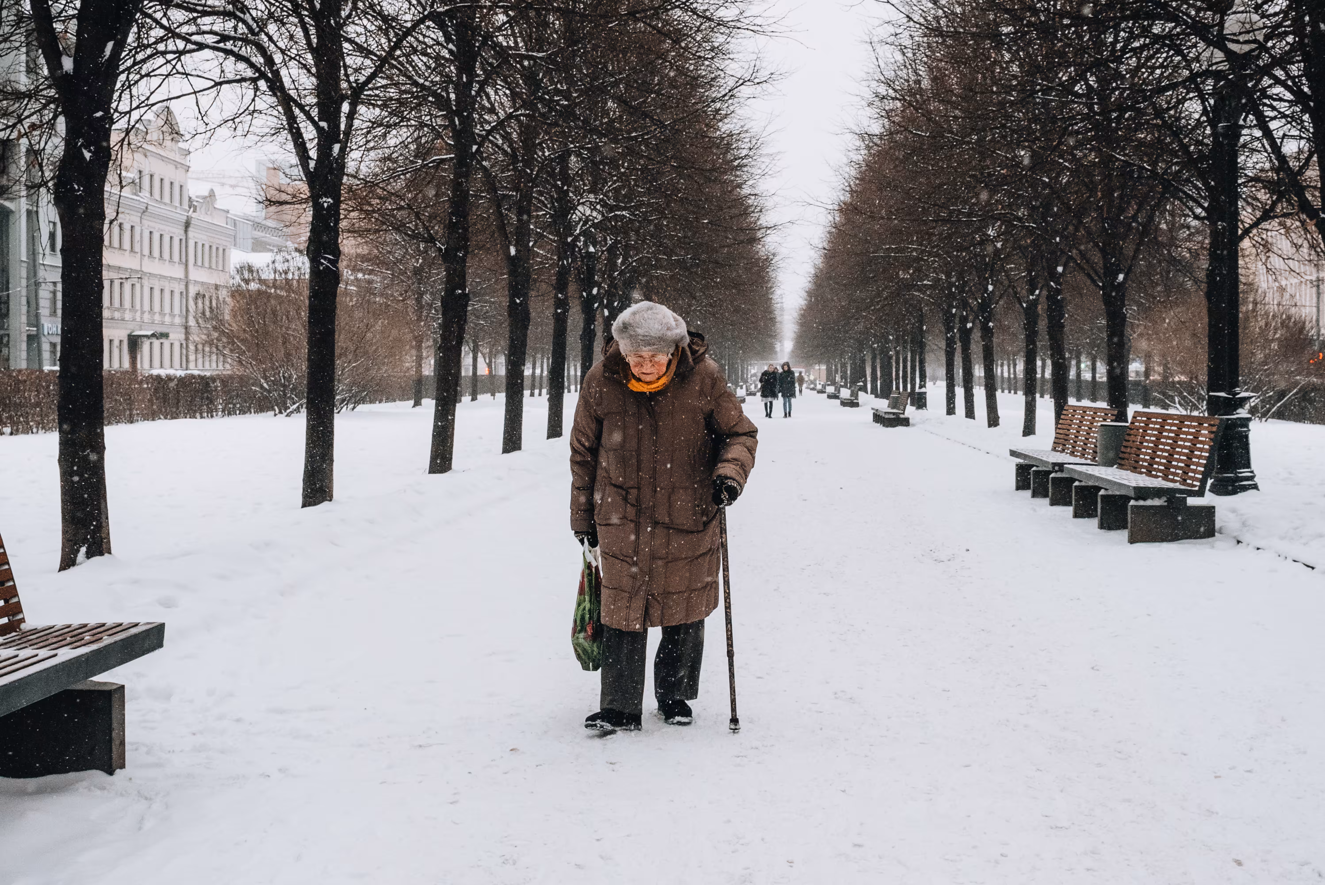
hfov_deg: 65.5
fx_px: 1031
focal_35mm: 28
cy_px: 442
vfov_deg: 46.4
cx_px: 662
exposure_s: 1/500
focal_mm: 28
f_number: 11
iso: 1600
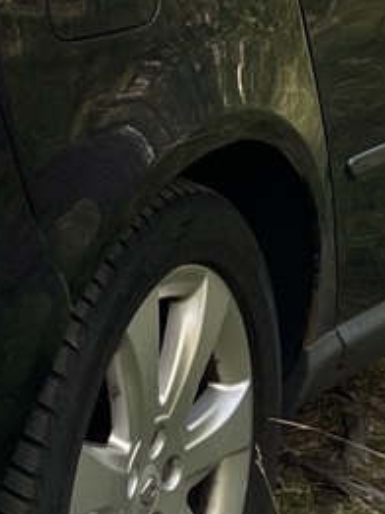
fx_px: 2362
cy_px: -383
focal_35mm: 159
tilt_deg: -1.2
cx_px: -248
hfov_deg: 9.0
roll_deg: -4.5
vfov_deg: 11.6
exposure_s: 1/164
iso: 32
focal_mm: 4.2
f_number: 1.6
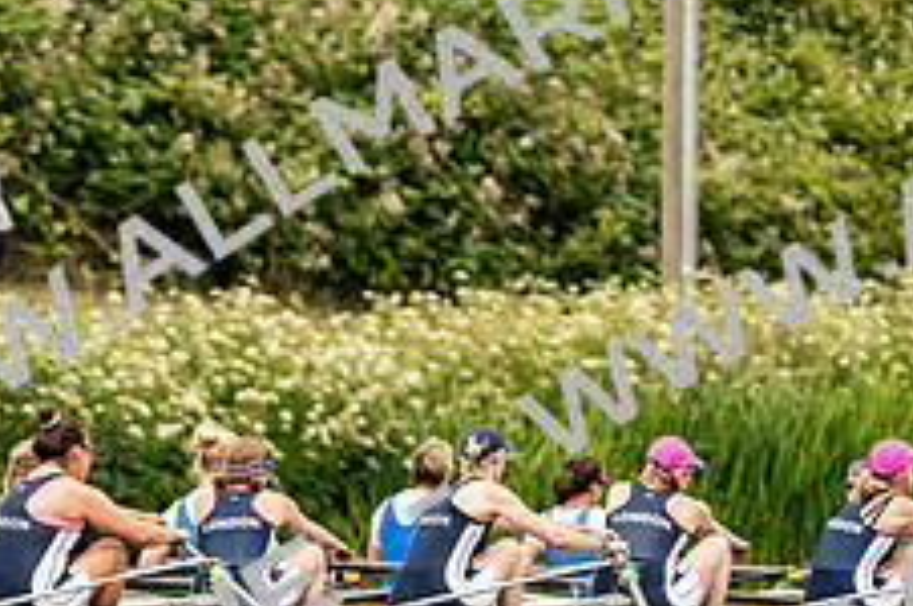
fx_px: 39076
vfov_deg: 0.9
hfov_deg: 1.3
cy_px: 523
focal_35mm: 1543
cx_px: 222
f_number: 6.3
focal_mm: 600
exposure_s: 1/2000
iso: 400
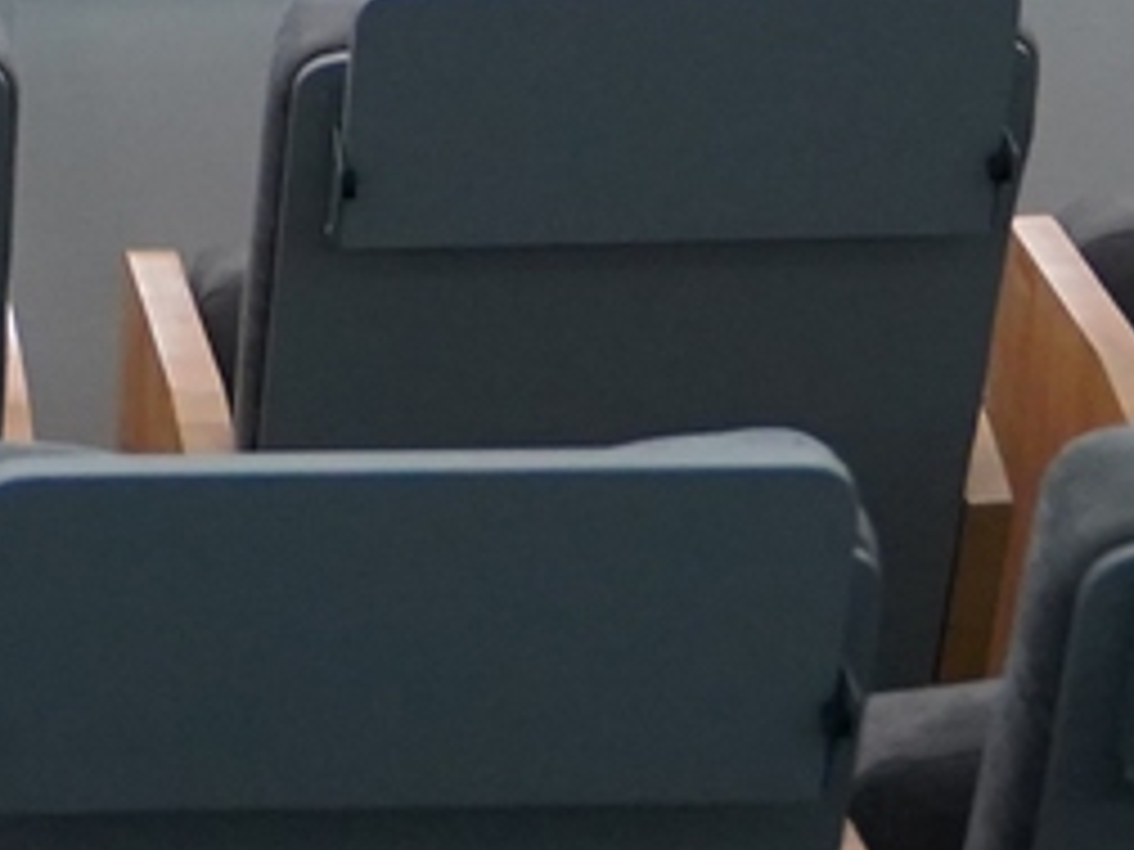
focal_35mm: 174
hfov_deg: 11.0
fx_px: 5700
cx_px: -448
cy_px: -1471
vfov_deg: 7.7
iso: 2500
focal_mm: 29
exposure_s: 1/500
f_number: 2.8
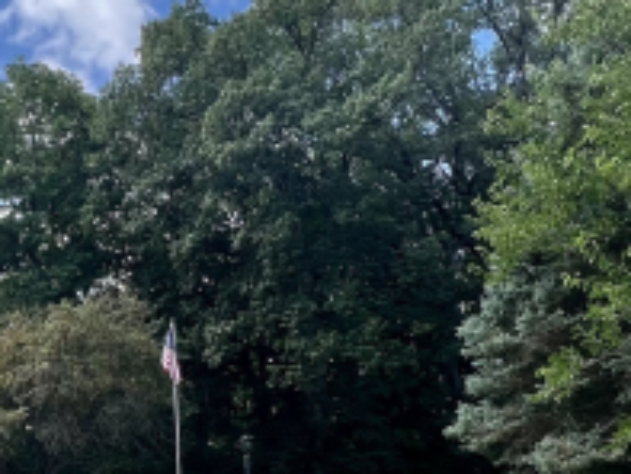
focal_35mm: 44
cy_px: 474
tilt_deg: +2.7
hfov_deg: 39.3
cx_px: 43
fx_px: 803
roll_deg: +1.3
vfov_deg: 30.6
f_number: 1.8
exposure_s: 1/561
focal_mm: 1.57
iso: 32
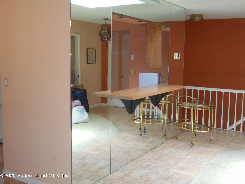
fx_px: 311
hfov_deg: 42.9
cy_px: 92
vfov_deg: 32.9
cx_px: 122
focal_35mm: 44
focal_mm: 7.9
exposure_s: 1/30
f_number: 4.7
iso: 360
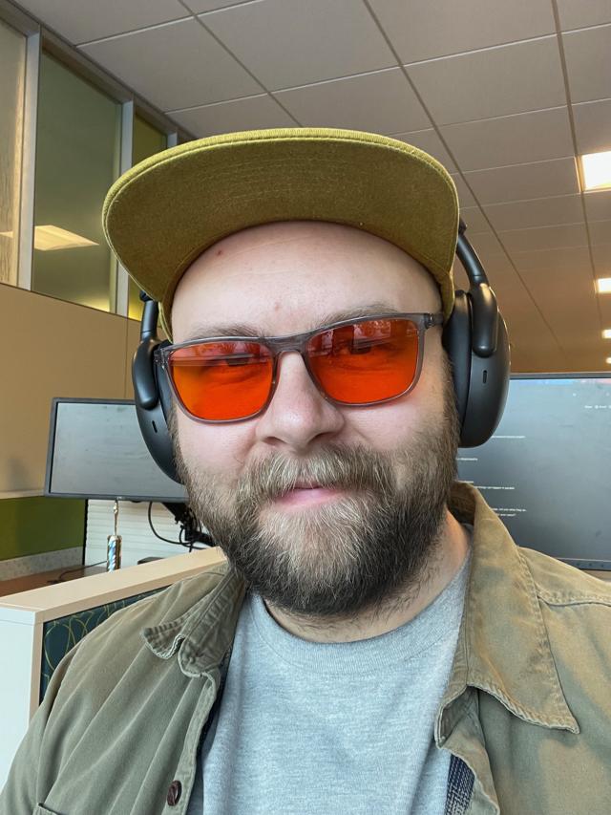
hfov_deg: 46.8
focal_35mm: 30
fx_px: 706
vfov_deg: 60.0
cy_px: 408
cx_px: 306
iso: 125
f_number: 2.2
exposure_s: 1/60
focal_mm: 2.71
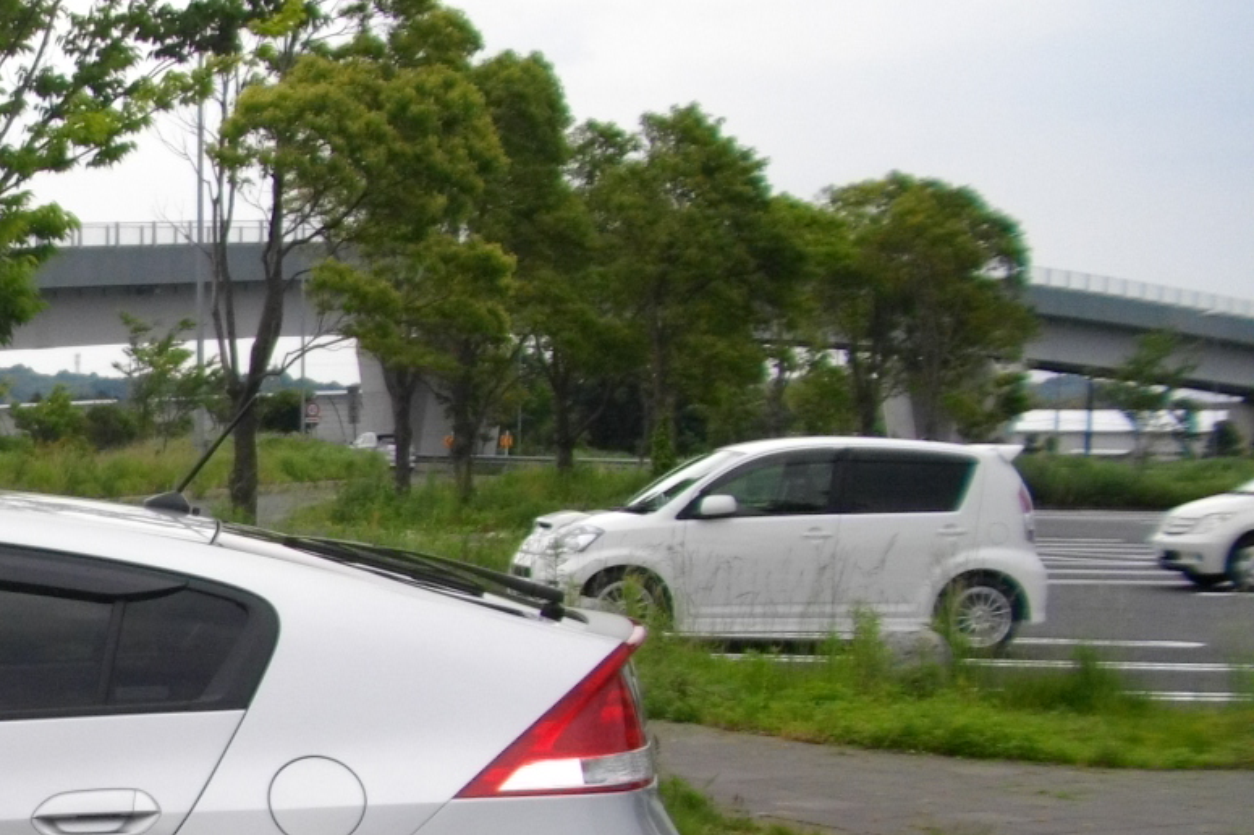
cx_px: -401
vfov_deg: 15.3
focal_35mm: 88
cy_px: 788
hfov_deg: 20.9
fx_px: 3064
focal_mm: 5.7
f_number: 2.9
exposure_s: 1/200
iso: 100
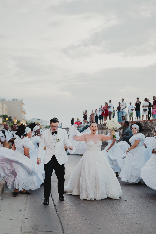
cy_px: 117
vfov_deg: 39.6
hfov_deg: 27.0
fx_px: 325
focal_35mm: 50
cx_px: 78
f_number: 2.2
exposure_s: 1/160
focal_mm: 50
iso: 250
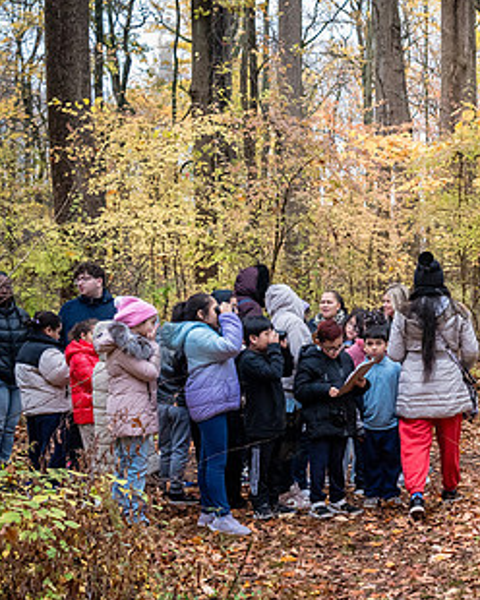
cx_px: 538
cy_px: 333
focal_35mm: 62
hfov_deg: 23.0
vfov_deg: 30.5
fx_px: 1101
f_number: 4
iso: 6400
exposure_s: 1/640
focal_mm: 35
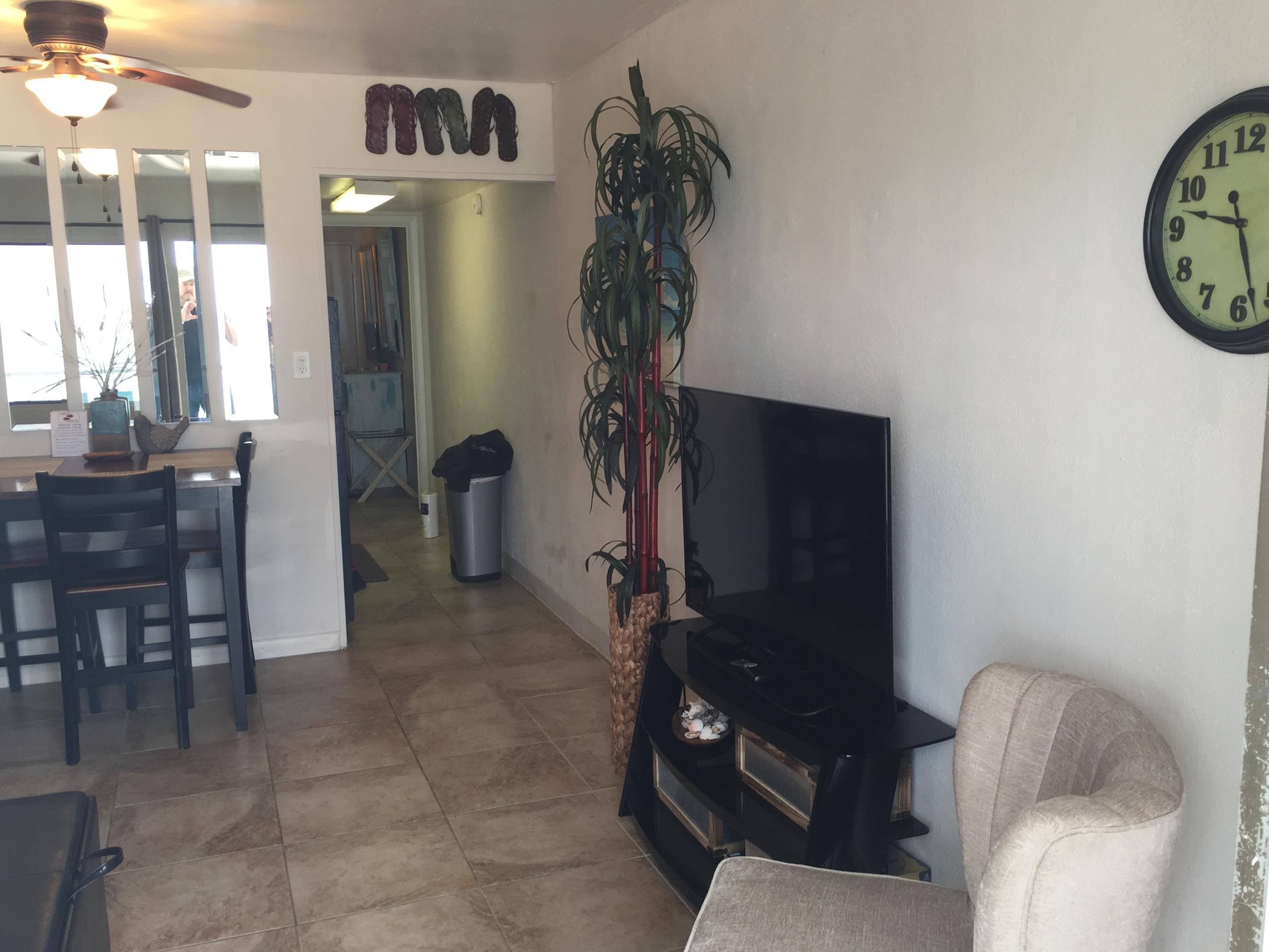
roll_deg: -0.1
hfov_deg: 58.3
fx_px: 1137
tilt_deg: -11.2
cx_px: 633
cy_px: 504
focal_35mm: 31
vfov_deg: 45.4
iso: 32
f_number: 2.2
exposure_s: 1/40
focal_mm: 4.15
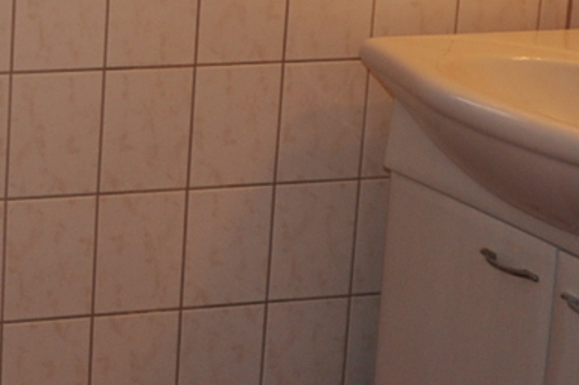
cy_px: -34
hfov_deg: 21.5
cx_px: -230
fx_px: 1333
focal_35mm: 83
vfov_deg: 16.0
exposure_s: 1/60
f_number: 4
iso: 200
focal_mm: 10
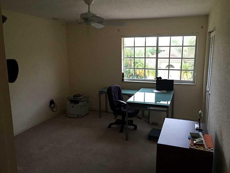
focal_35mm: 29
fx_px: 193
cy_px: 86
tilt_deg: -9.8
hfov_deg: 61.7
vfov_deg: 48.2
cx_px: 115
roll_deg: +0.0
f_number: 2.2
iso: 32
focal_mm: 4.15
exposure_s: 1/40
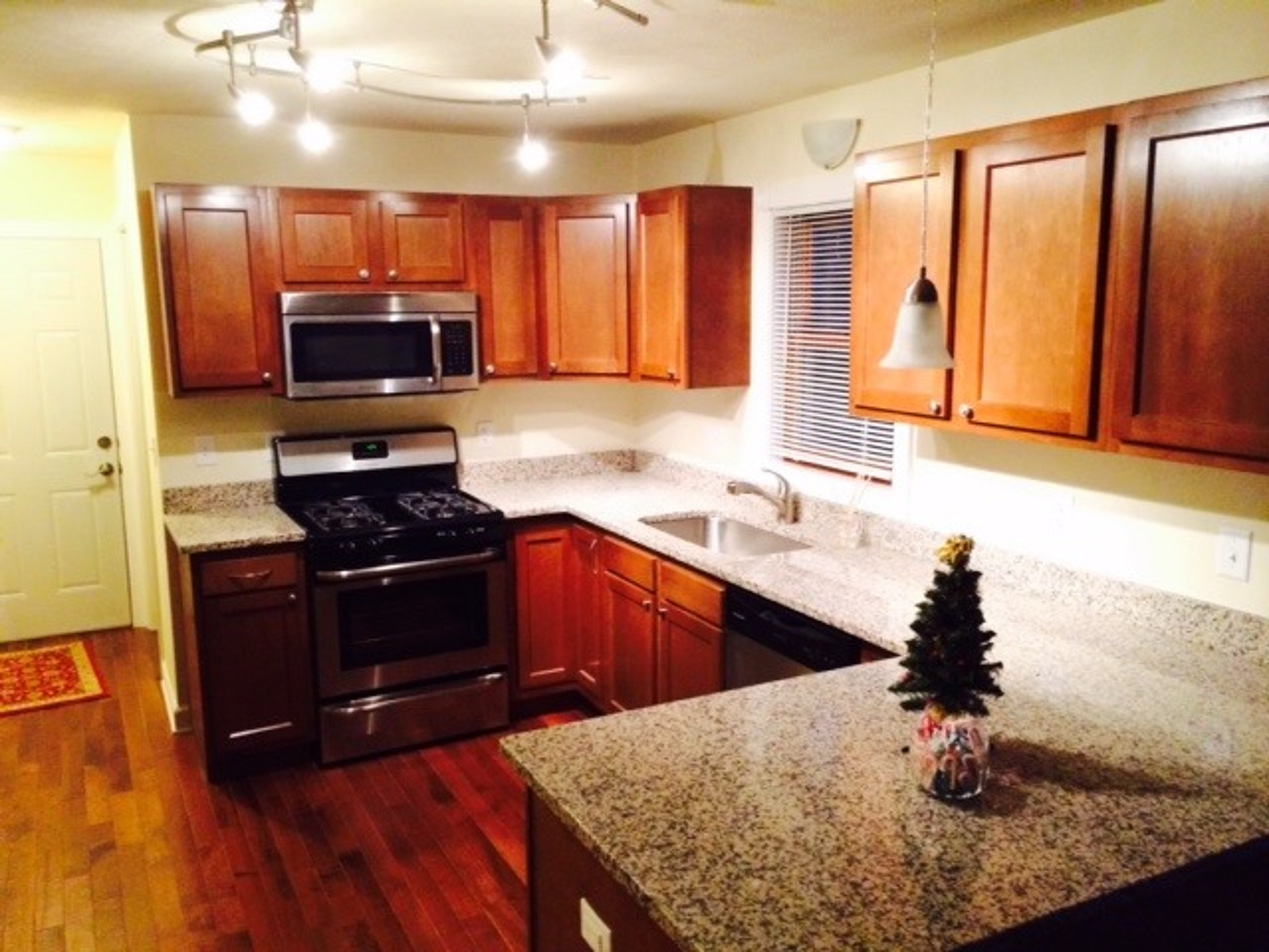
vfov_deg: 46.8
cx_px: 634
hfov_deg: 60.0
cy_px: 476
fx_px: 1100
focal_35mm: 30
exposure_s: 1/30
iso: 320
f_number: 2.2
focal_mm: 4.12
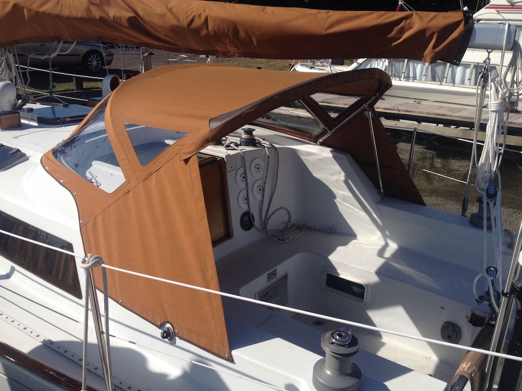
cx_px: 261
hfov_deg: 52.6
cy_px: 196
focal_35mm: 35
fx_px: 528
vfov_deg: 40.7
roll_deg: -1.1
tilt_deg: -22.0
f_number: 2.4
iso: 50
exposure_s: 1/2404
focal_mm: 4.28
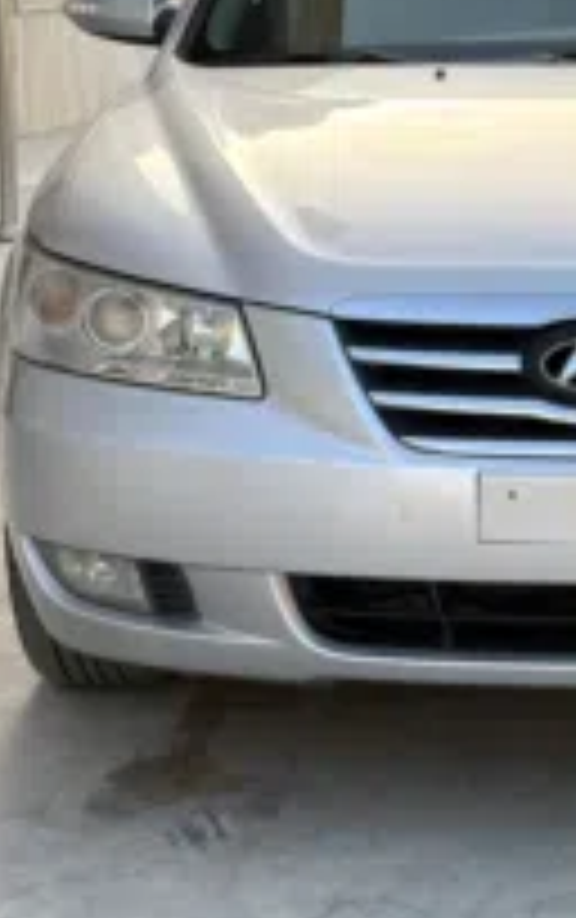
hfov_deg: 12.0
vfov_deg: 19.2
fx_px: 2705
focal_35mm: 108
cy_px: 252
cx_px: 594
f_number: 1.6
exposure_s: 1/557
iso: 50
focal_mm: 5.96
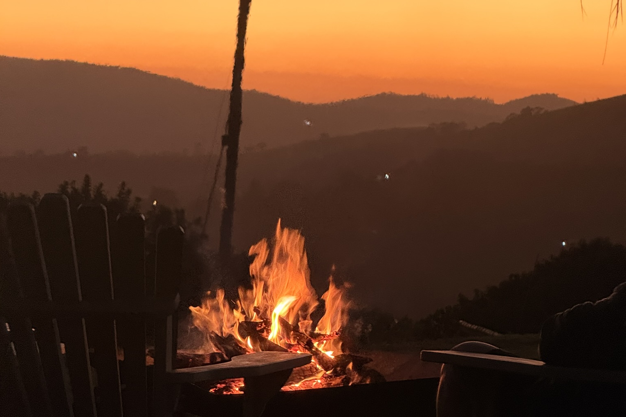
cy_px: 258
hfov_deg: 12.3
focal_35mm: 167
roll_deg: -0.9
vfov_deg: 8.2
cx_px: 312
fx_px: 2903
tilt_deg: -1.9
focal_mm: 15.66
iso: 640
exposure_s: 1/60
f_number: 2.8
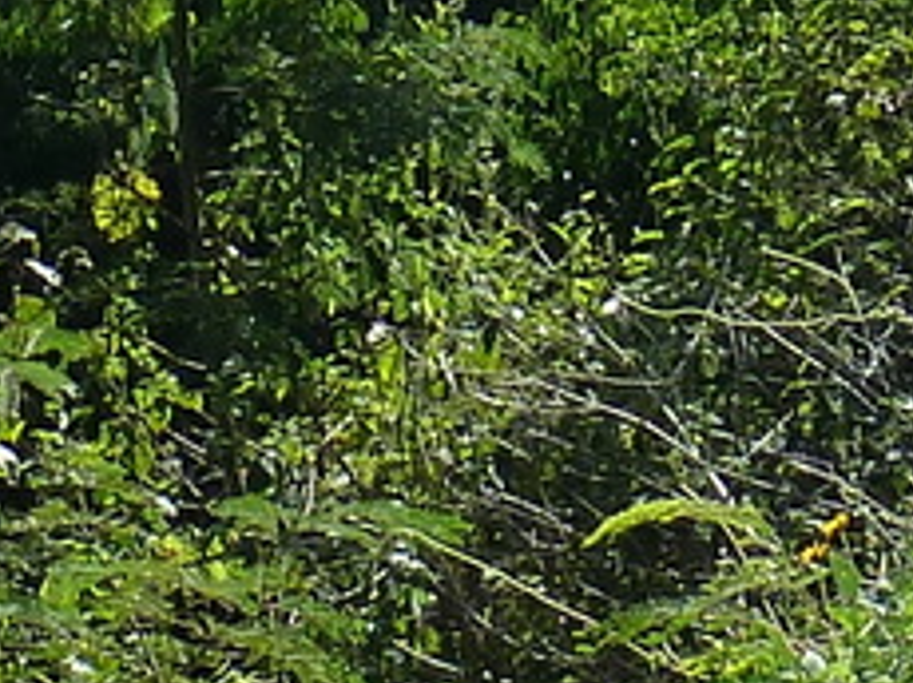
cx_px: 1064
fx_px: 5876
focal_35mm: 223
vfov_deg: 6.1
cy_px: -1477
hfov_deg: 8.8
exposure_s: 1/400
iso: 125
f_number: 4.5
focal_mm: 5.3
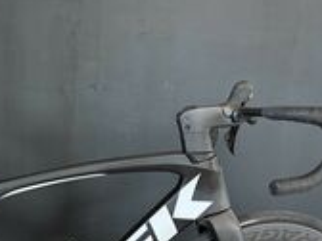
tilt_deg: -10.7
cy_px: 259
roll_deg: -0.3
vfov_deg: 21.5
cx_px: 36
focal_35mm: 65
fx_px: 605
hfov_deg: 28.7
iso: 125
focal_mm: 5.96
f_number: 1.6
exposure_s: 1/50
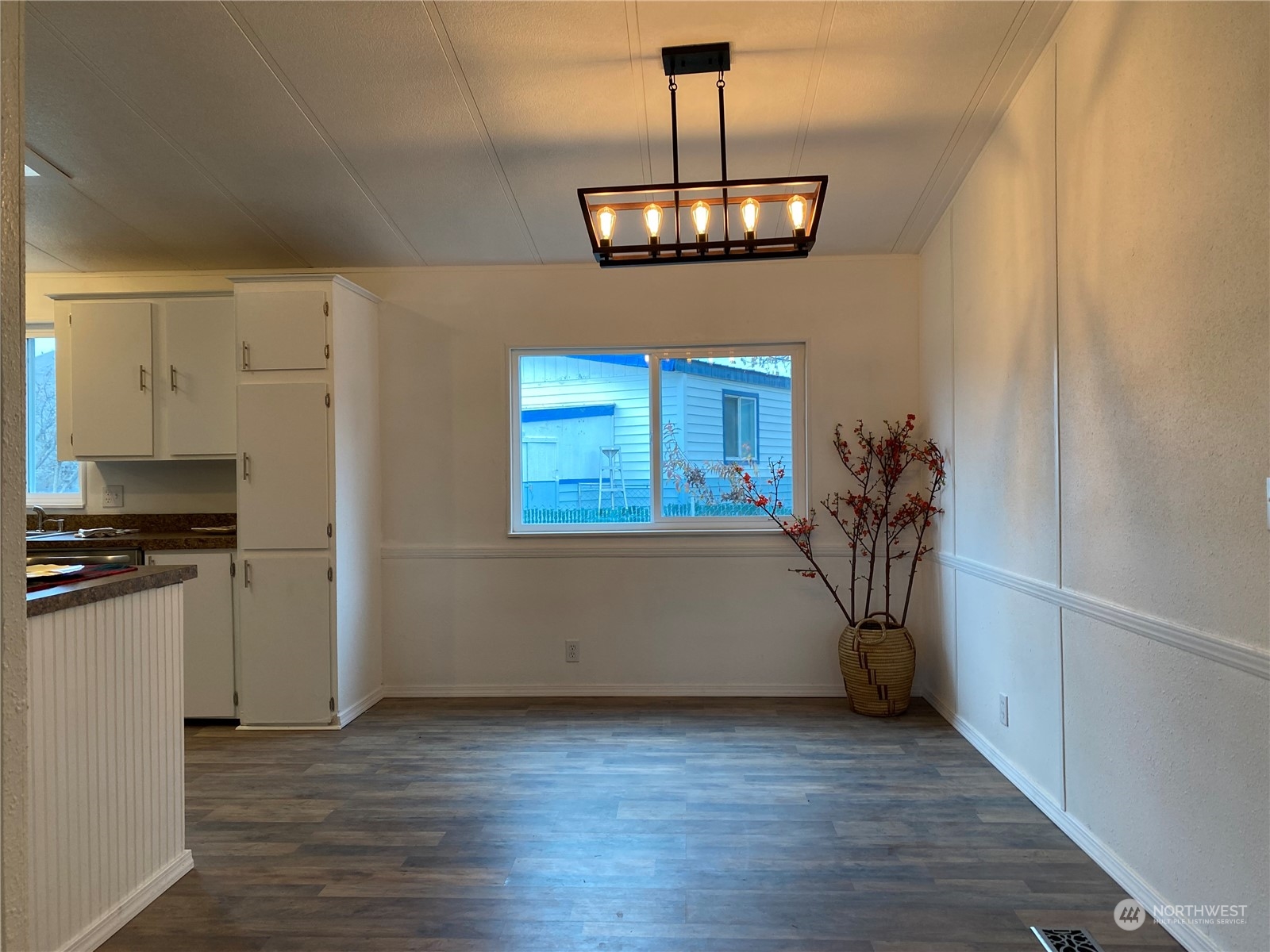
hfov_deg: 67.3
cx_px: 635
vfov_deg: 53.1
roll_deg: +0.2
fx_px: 954
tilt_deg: +0.7
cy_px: 476
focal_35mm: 26
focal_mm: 4.25
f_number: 1.8
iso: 80
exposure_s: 1/60
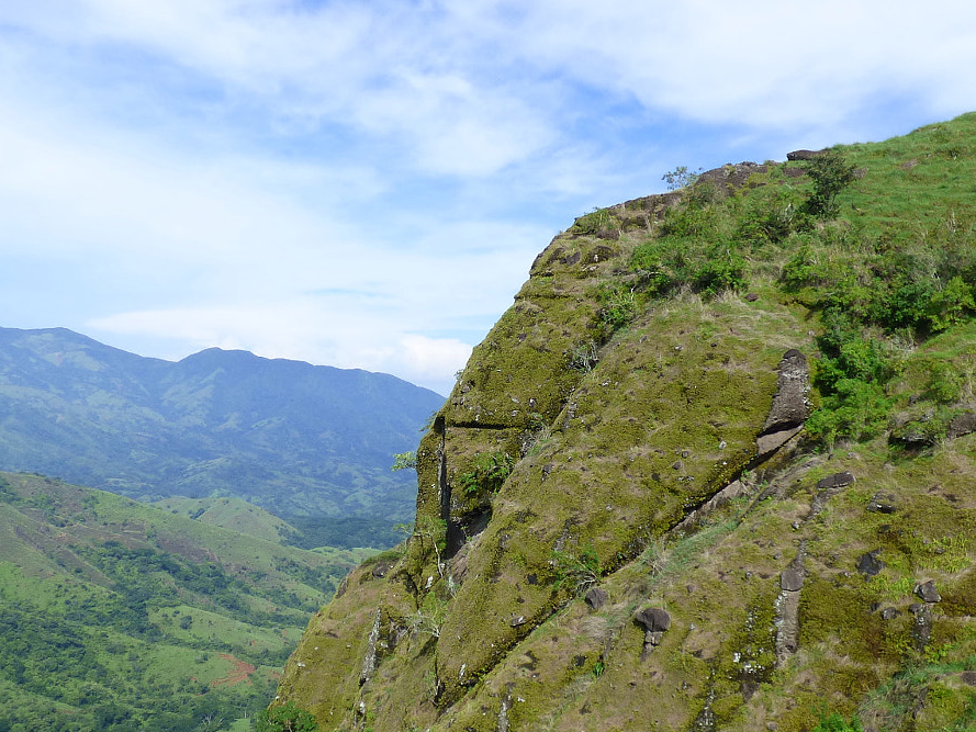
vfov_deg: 39.2
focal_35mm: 36
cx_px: 558
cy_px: 493
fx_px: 1015
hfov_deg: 51.2
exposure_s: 1/1300
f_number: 2.8
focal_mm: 3.58
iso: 100
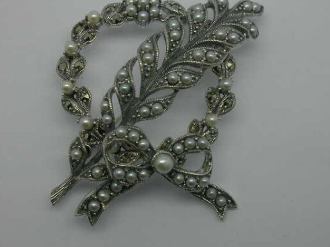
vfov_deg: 14.9
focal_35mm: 99
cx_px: 156
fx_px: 944
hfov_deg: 19.8
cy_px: 108
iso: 100
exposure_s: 1/31.4
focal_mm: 17.7
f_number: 10.4
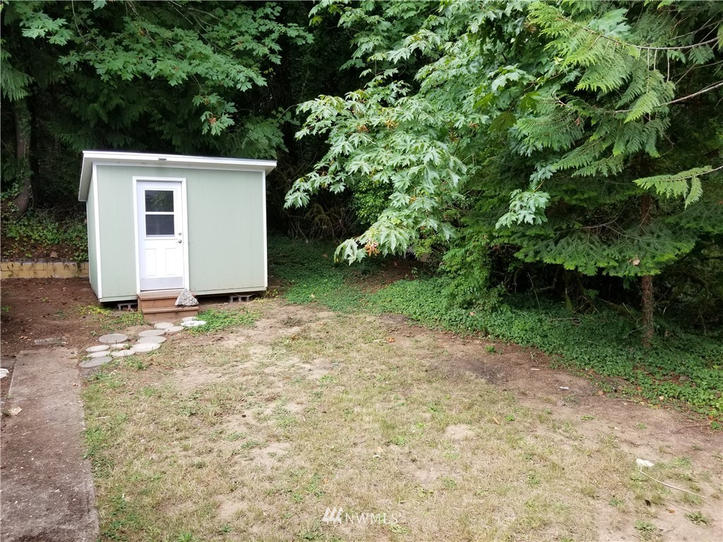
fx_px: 543
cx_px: 362
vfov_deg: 53.1
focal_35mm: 26
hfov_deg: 67.3
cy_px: 271
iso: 50
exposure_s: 1/323
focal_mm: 4.3
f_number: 1.7
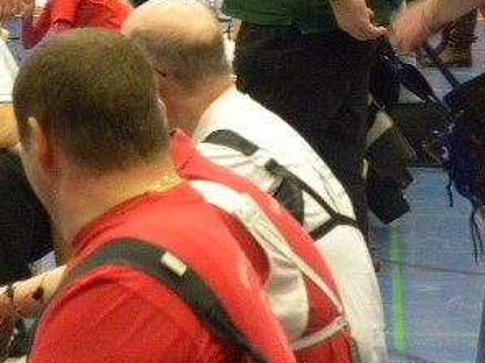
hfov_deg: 7.8
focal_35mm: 254
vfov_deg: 5.8
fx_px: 3557
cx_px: -30
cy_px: 72
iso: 400
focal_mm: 20.8
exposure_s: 1/18.8
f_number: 4
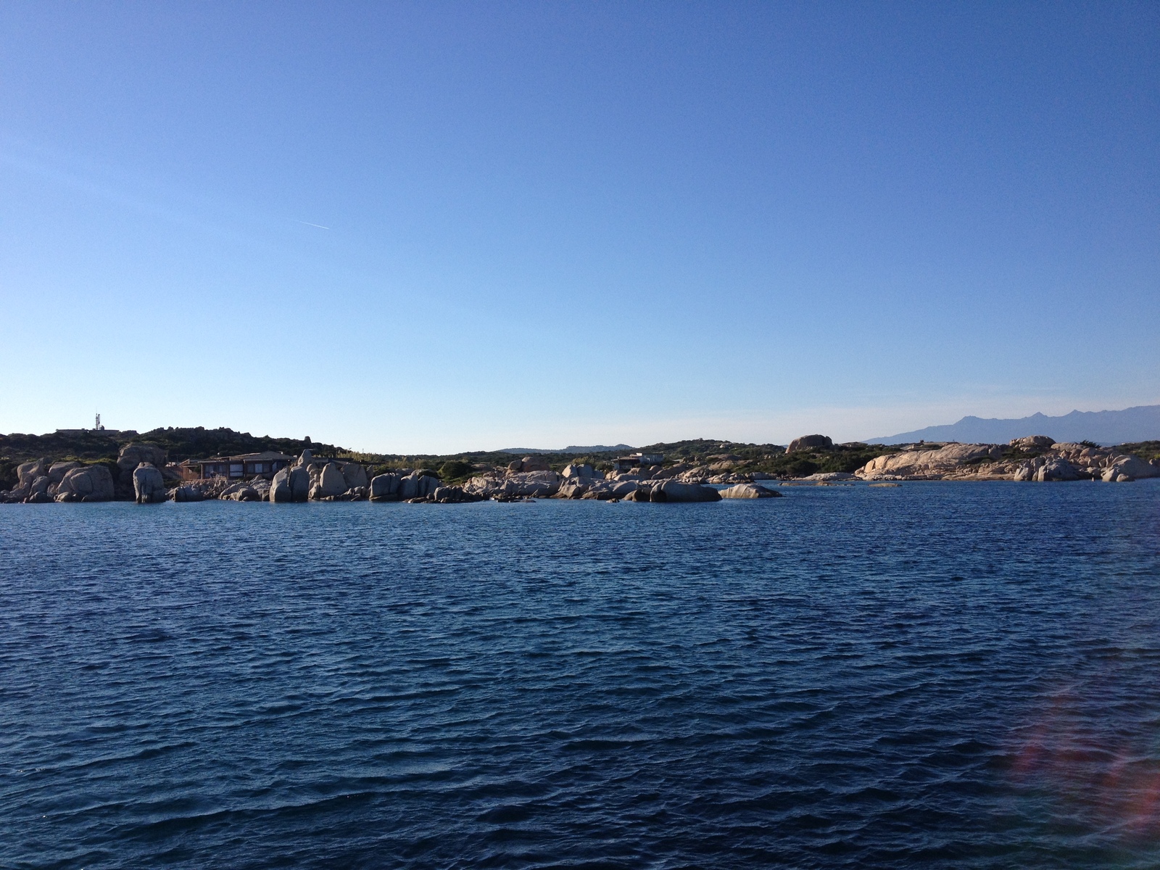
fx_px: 1173
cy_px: 435
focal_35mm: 35
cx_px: 580
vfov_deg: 40.7
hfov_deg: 52.6
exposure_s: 1/2045
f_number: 2.4
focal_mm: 4.28
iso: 64
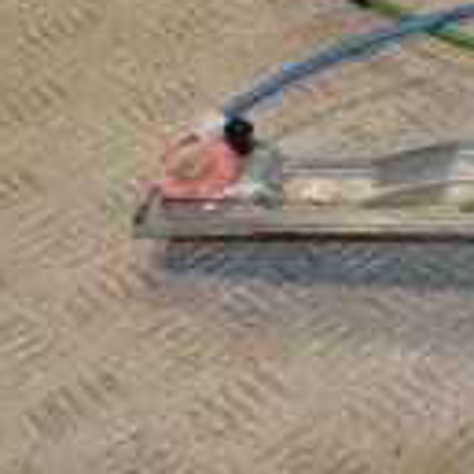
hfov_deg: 12.8
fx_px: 2014
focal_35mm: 130
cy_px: -85
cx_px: 680
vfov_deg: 13.1
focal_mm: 22
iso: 800
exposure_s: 1/200
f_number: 8
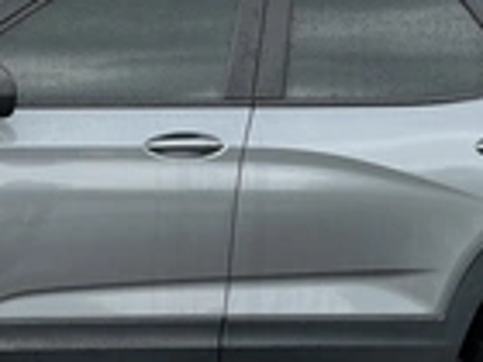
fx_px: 1116
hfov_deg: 24.1
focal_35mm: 80
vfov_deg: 18.4
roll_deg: -3.0
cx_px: 114
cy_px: 138
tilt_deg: -9.8
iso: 25
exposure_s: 1/318
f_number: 1.8
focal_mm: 3
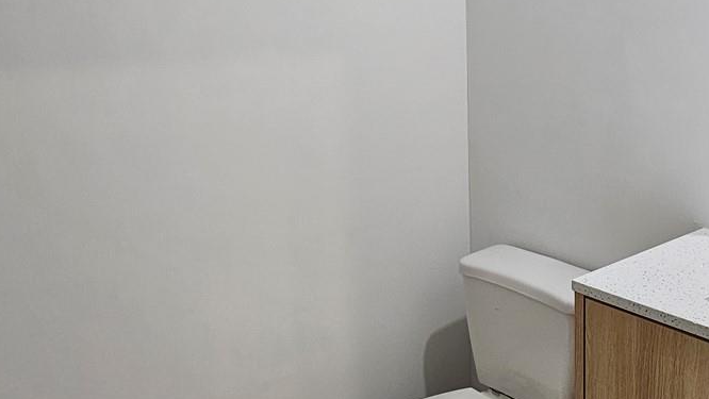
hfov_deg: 57.7
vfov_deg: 33.7
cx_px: 413
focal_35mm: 34
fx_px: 639
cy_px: 80
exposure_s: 1/60
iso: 160
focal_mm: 2.2
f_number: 2.2
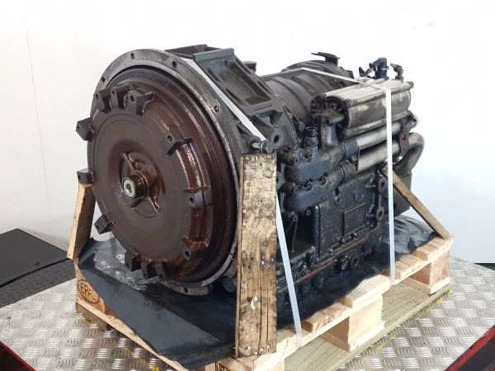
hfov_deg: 73.9
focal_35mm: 23
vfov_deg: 58.9
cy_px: 186
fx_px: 329
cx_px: 248
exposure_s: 1/50
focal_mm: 6.4
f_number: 1.8
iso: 80
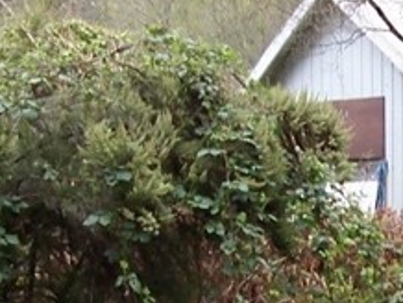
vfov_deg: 8.7
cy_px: 310
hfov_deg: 11.5
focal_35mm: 169
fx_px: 1970
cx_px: 451
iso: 64
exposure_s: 1/125
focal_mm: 5.85
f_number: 2.8
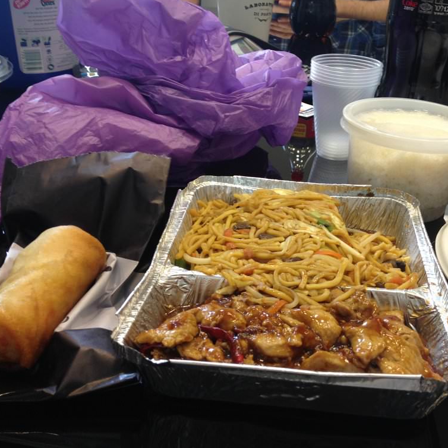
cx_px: 272
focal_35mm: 42
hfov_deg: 39.8
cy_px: 225
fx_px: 615
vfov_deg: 40.0
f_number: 2.4
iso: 64
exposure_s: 1/30
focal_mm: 4.28
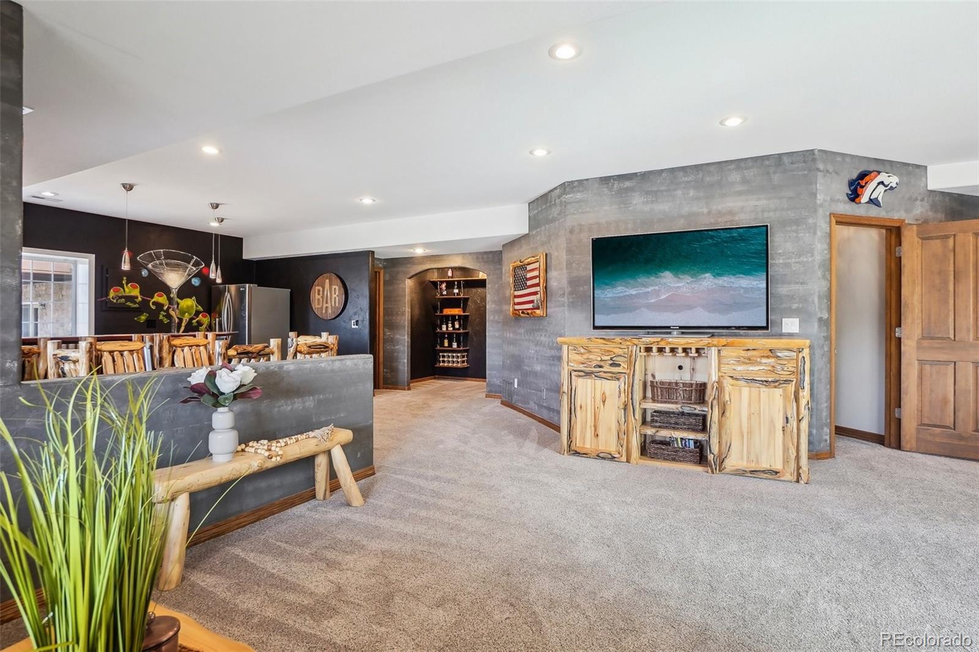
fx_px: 489
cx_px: 490
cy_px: 326
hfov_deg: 90.0
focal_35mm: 18
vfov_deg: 67.4
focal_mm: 12
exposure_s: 1/6
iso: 400
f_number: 8
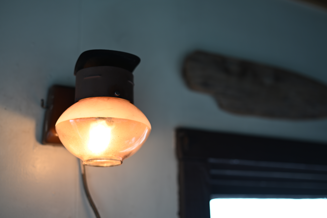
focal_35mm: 50
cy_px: 109
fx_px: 454
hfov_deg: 39.6
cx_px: 164
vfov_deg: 27.0
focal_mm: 50
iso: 100
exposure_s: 1/15
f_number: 2
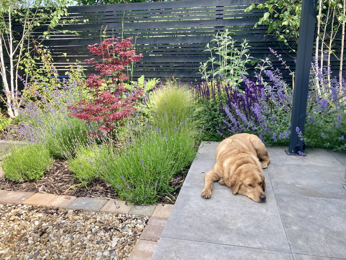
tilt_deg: -12.6
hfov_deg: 63.4
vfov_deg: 49.7
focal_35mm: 28
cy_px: 130
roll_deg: -0.3
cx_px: 173
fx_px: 280
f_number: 1.8
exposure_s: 1/475
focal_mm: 3.99
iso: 20
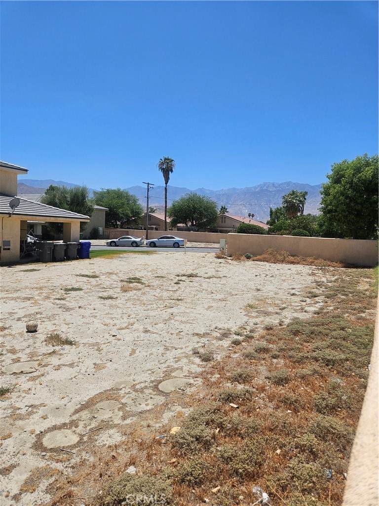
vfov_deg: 73.9
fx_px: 336
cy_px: 253
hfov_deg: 58.9
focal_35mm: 23
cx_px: 190
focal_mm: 5.4
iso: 25
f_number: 1.8
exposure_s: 1/3788
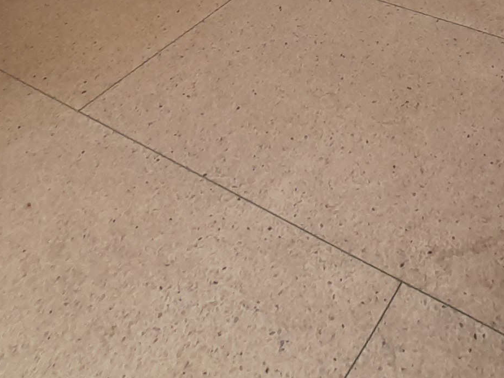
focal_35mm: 46
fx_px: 670
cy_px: -281
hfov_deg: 39.4
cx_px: 414
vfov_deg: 21.8
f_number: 2.2
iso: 50
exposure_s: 1/100
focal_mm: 1.42
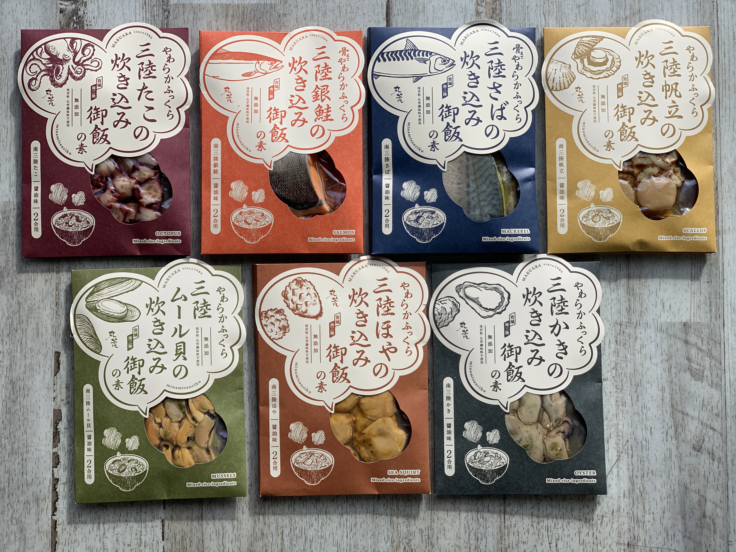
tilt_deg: -86.7
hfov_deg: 36.8
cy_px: 276
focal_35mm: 52
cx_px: 368
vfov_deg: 28.0
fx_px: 1106
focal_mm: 6
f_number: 2.4
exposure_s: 1/432
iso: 16
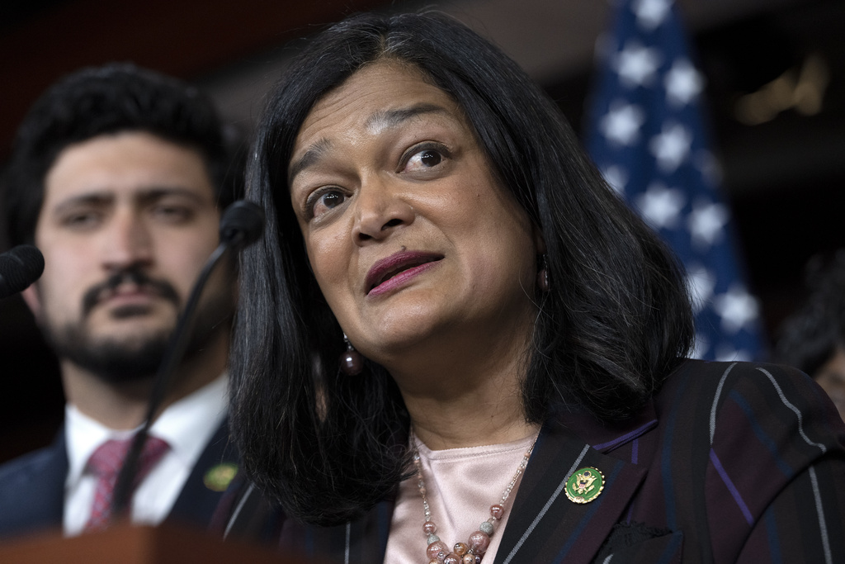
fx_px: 3474
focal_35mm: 148
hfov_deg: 13.9
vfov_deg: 9.3
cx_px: 422
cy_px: 282
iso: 3200
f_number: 4.5
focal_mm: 148
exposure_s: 1/250
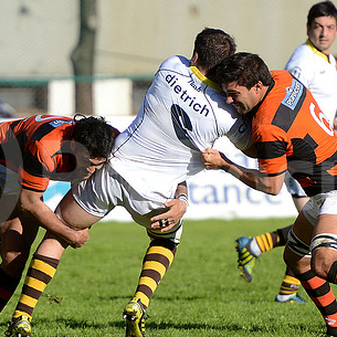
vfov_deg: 4.0
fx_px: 4813
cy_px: 173
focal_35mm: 437
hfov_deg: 4.0
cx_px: 131
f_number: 4
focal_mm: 270
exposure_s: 1/1600
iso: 400
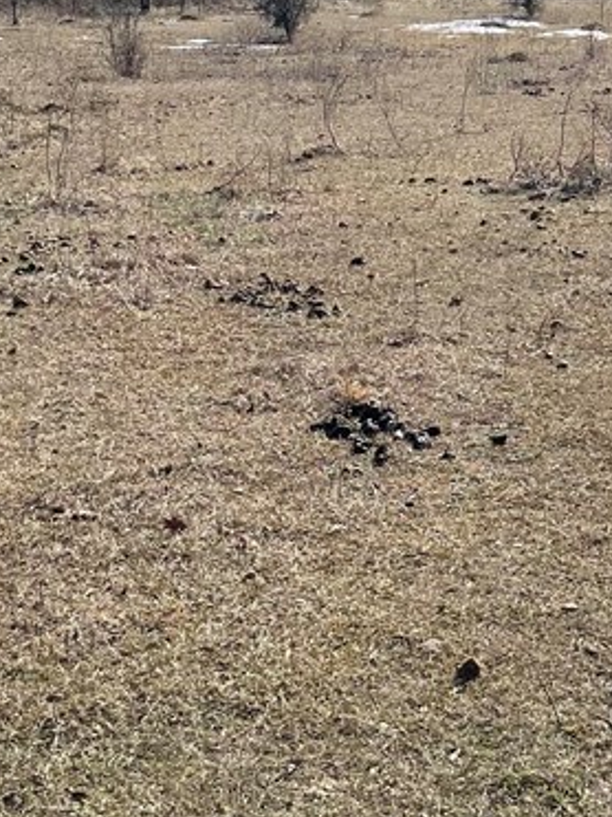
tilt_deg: +1.1
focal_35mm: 69
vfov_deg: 25.8
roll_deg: +0.3
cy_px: -112
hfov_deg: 20.8
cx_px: 564
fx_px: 1627
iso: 32
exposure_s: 1/5917
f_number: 1.6
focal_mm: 5.1
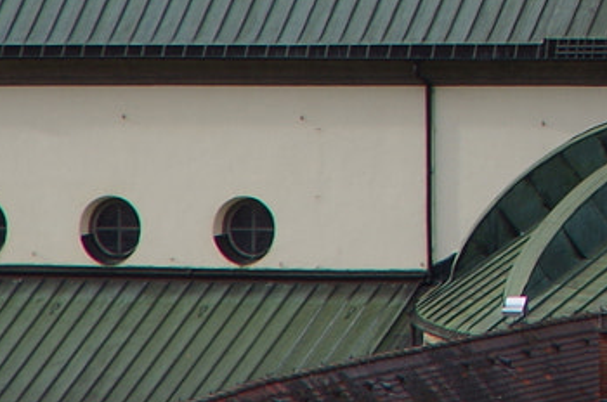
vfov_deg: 2.0
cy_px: -580
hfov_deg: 3.0
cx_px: 1514
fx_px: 11529
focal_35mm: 685
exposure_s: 1/125
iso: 100
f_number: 7.1
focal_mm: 78
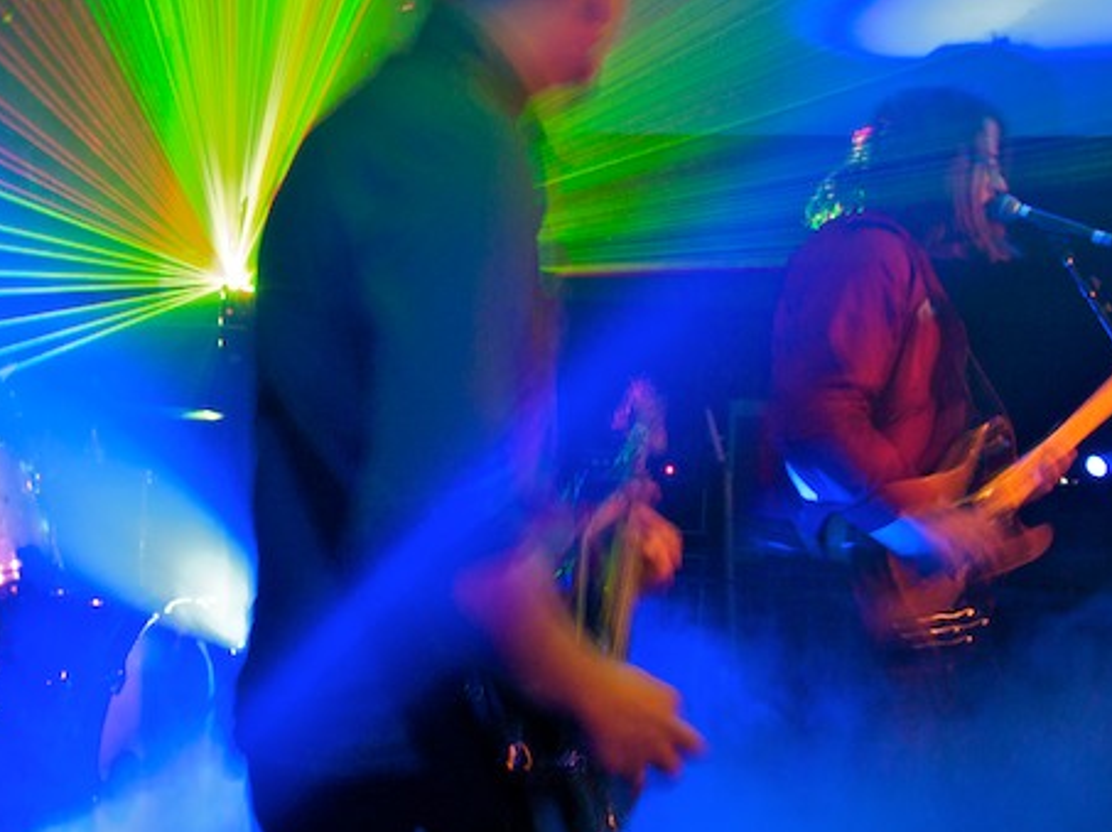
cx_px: 415
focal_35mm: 57
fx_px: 1830
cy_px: 439
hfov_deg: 33.6
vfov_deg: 25.6
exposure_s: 1/1.3
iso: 1250
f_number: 11
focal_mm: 28
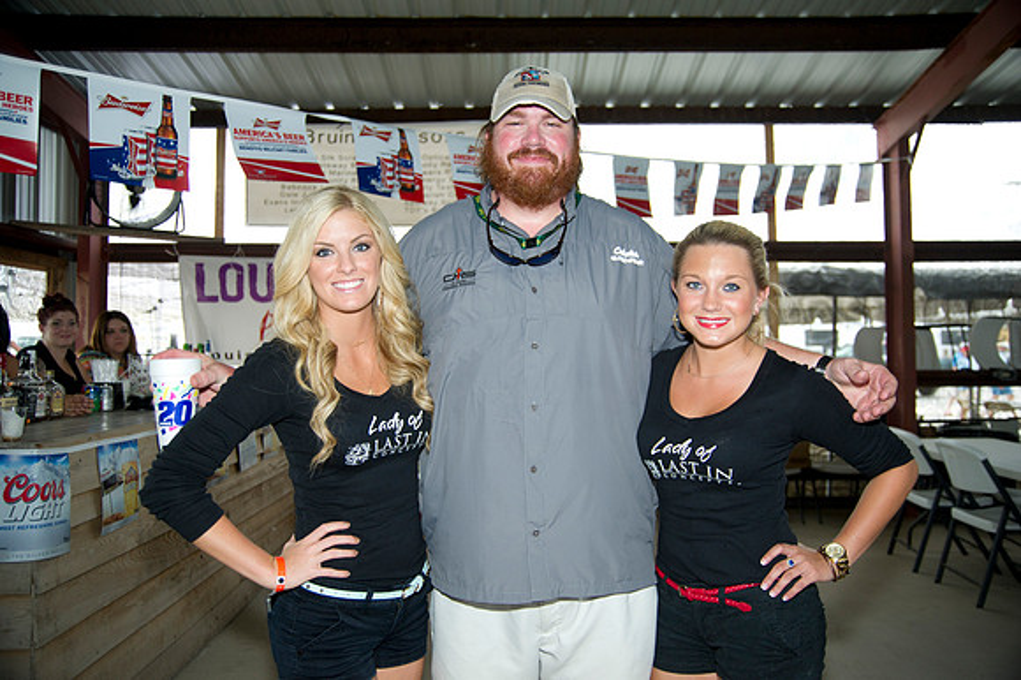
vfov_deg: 43.6
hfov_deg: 62.0
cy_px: 340
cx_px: 510
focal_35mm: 30
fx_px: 850
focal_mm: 30
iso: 320
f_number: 3.8
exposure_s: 1/125
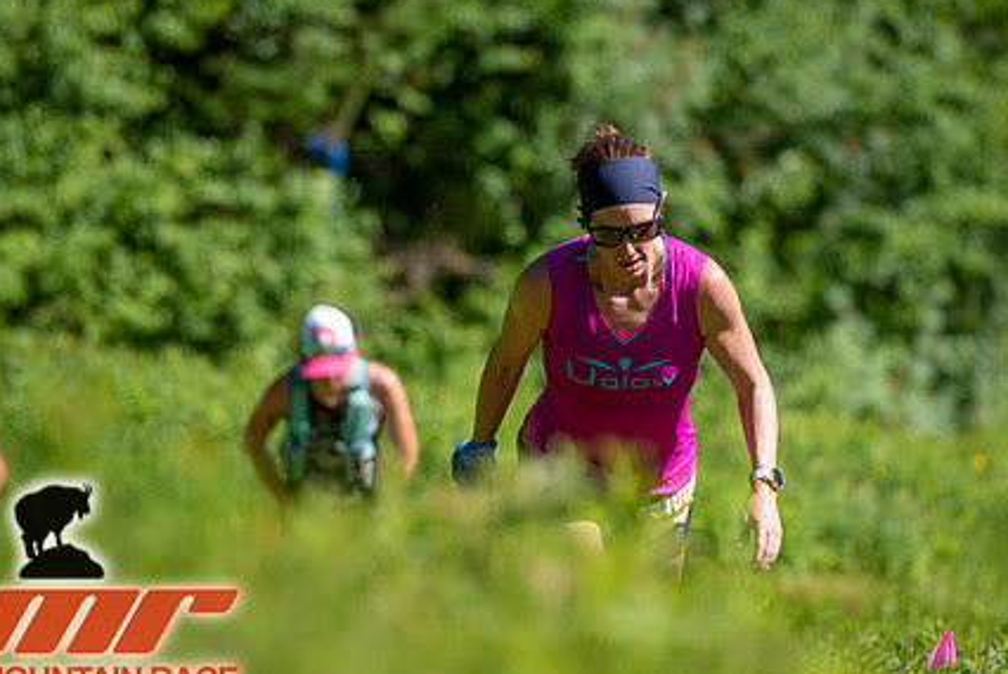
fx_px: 7624
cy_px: 294
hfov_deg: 7.6
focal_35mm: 272
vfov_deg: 5.1
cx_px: 525
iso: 100
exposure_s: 1/800
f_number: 3.5
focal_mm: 200
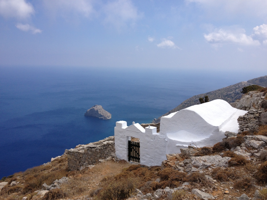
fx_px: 270
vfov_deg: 40.7
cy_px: 100
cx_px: 134
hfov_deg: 52.6
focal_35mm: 35
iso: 50
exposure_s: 1/2208
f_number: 2.4
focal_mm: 4.28
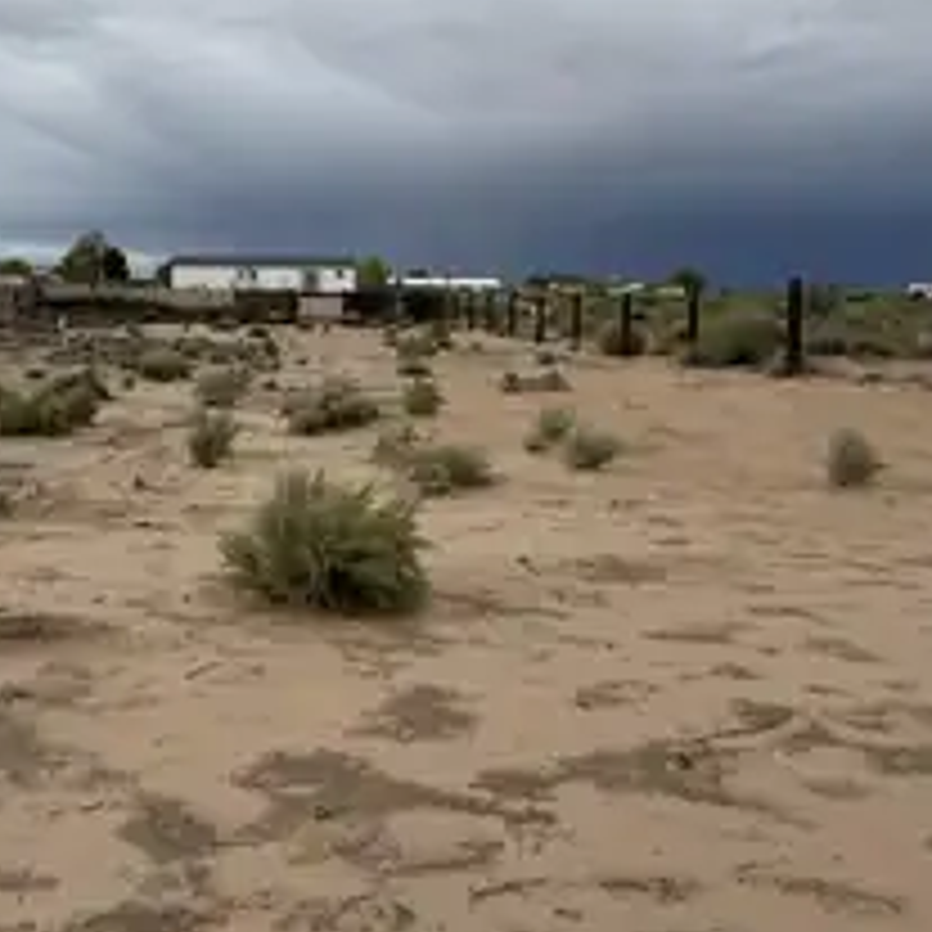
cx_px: 288
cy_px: 383
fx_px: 1249
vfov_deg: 40.8
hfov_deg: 40.3
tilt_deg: -3.9
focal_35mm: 41
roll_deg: +0.0
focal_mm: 6.76
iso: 80
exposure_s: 1/5319
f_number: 1.78
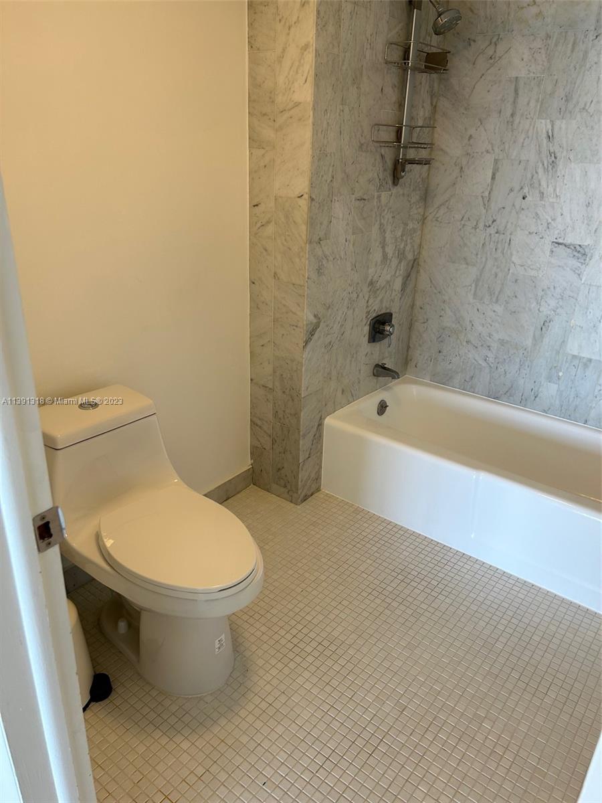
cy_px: 402
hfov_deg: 53.1
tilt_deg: -22.1
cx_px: 301
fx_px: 603
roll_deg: -1.5
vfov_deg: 67.3
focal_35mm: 26
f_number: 1.5
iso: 50
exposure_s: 1/120
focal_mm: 5.7
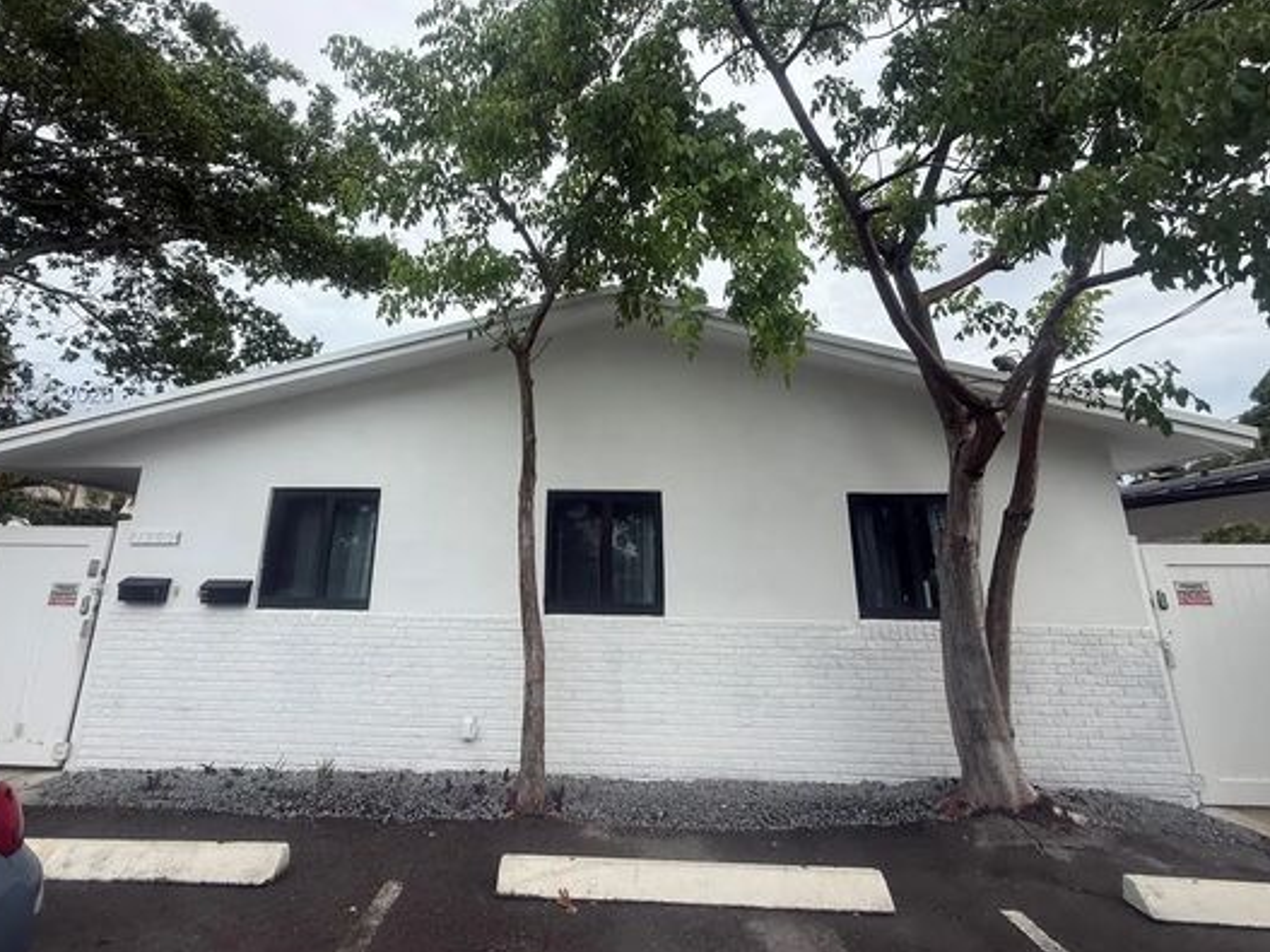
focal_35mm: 17
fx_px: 624
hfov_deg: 90.8
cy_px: 395
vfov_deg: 74.1
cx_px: 583
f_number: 2.2
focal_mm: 2.22
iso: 50
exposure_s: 1/564
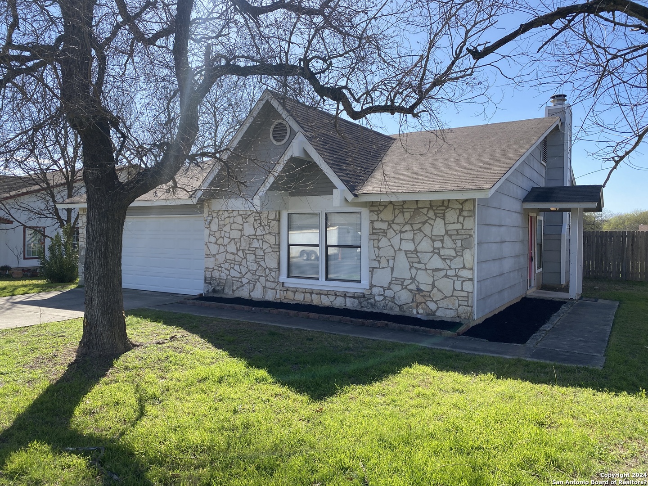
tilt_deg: -1.3
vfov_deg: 53.1
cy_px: 243
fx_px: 487
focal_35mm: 26
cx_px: 324
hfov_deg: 67.3
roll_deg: -0.3
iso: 32
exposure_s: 1/1754
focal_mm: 4.25
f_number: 1.8
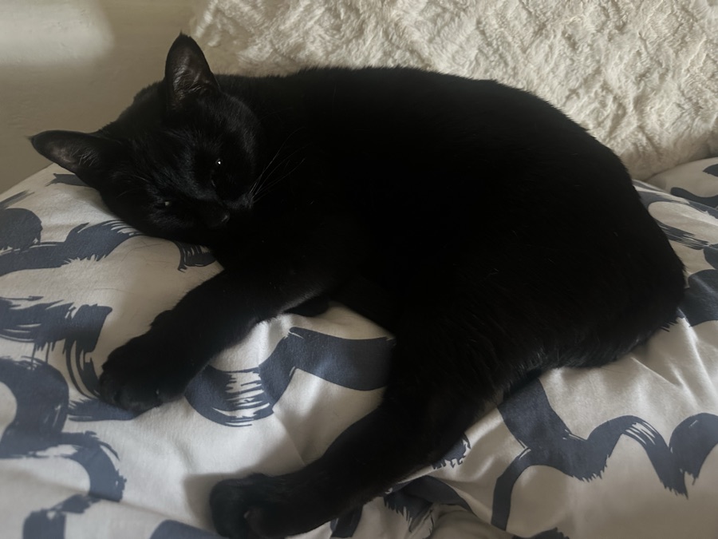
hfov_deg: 71.6
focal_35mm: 24
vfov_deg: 56.8
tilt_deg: -36.3
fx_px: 498
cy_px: 270
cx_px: 359
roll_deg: -6.5
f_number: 1.78
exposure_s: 1/30
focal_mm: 6.86
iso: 1600
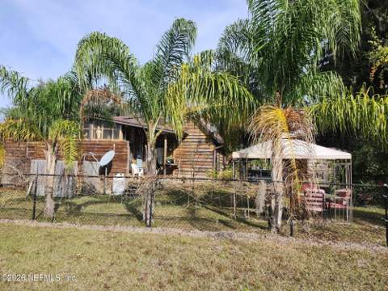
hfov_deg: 73.9
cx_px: 194
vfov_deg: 58.9
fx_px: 258
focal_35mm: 23
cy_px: 146
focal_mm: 5.54
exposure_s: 1/1058
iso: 25
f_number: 1.8
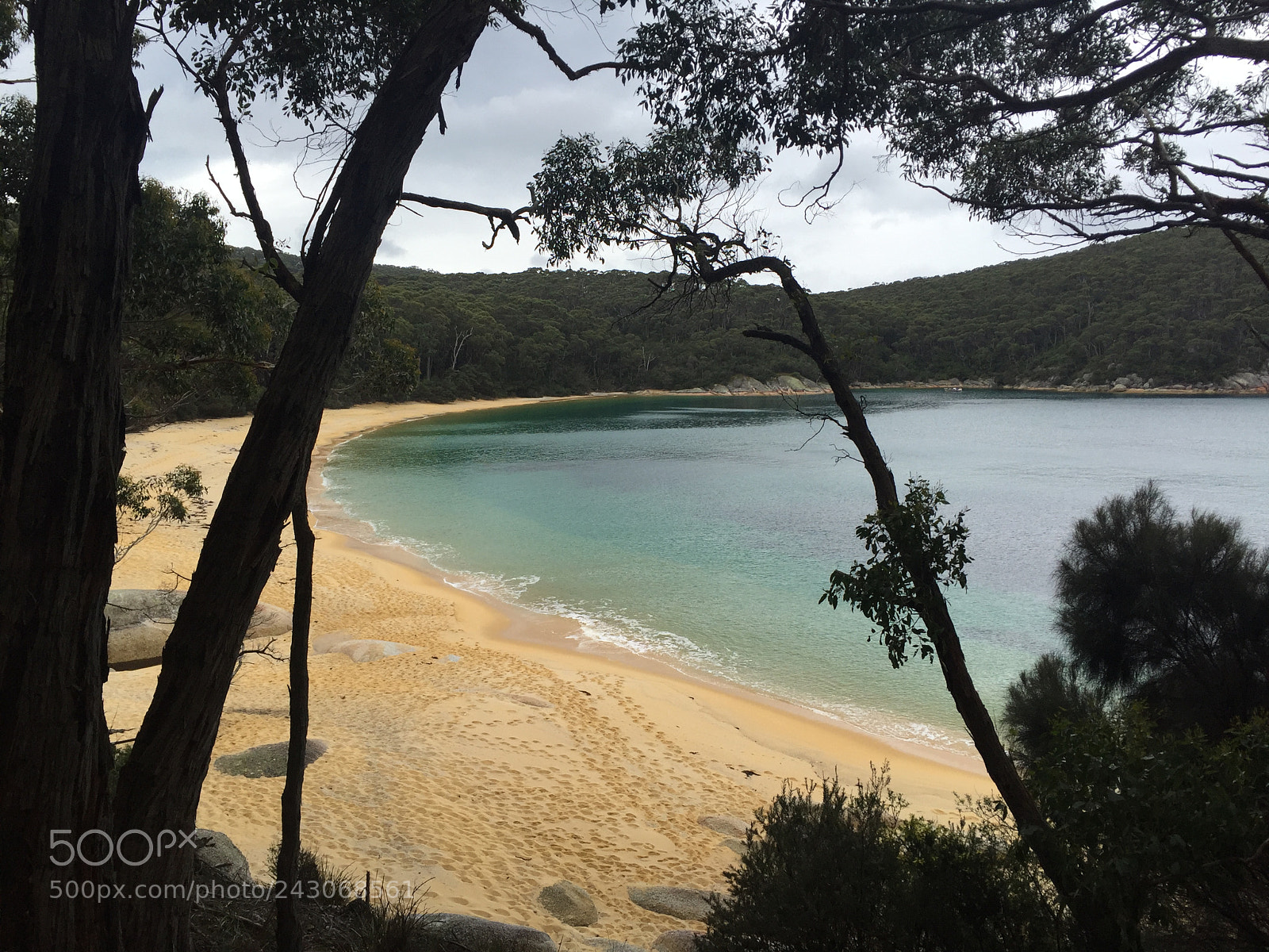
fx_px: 1063
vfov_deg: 48.2
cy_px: 476
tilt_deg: -6.8
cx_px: 634
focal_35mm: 29
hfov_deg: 61.7
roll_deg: -0.5
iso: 32
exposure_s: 1/471
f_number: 2.2
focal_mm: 4.15
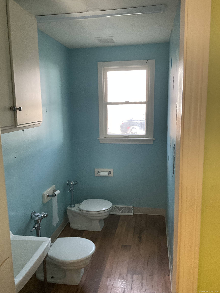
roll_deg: -0.3
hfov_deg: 48.2
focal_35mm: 29
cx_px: 110
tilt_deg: -9.6
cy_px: 146
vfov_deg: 61.7
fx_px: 246
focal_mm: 3
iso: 80
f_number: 1.8
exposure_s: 1/60
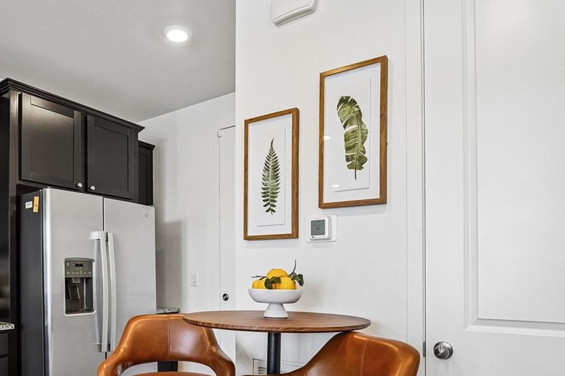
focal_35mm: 26
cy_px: 267
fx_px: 408
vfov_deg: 48.2
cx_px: 244
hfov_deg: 69.1
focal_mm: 15
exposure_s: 1/20
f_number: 8
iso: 400
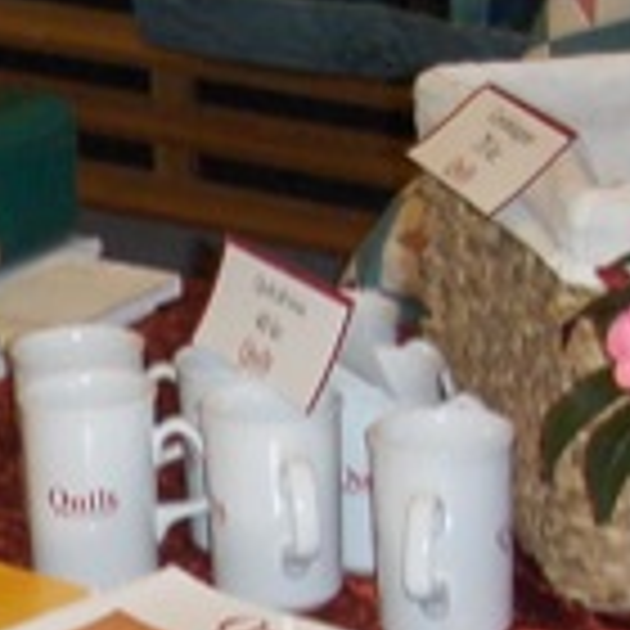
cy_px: 612
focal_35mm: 195
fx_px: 4015
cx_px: -162
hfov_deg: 8.8
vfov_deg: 8.9
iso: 100
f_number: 3.5
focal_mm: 6.5
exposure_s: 1/60
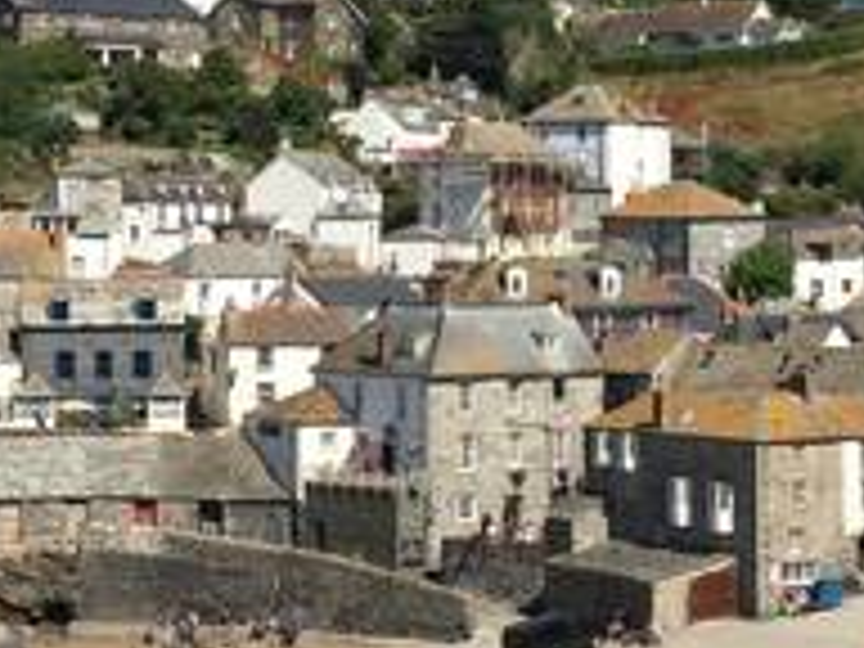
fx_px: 2721
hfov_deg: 18.0
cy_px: 76
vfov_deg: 13.5
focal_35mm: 109
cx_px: 374
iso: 32
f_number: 2.2
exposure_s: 1/2639
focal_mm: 4.15
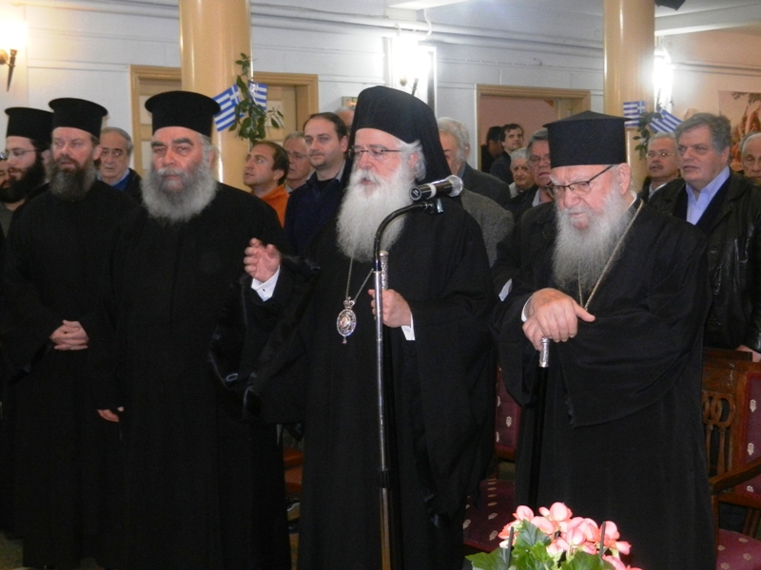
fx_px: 1165
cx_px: 380
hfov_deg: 36.2
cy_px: 285
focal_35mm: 53
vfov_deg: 27.5
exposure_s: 1/30
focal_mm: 9.4
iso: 800
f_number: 4.4
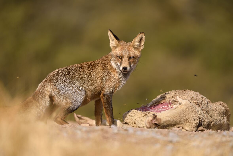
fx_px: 3560
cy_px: 78
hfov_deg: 3.7
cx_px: 116
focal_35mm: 550
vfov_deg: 2.5
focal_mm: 550
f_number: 5.6
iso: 100
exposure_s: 1/250
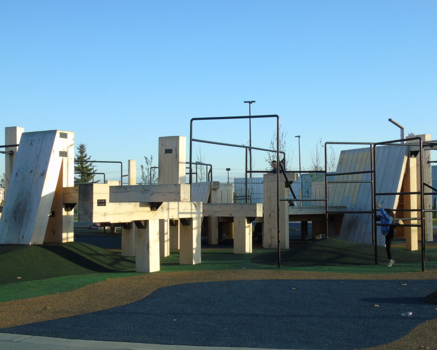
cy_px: 173
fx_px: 634
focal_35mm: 49
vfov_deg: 30.9
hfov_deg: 38.0
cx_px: 231
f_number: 5.4
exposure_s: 1/125
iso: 80
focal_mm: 8.2
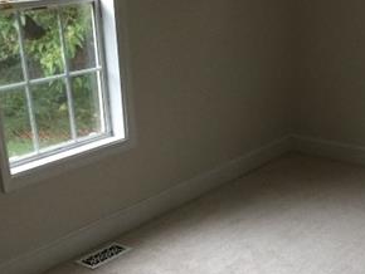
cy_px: 219
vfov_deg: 22.7
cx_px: 261
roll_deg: -0.9
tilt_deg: -21.4
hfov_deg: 29.9
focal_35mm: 64
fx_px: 675
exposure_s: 1/15
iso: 125
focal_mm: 4.15
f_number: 2.2
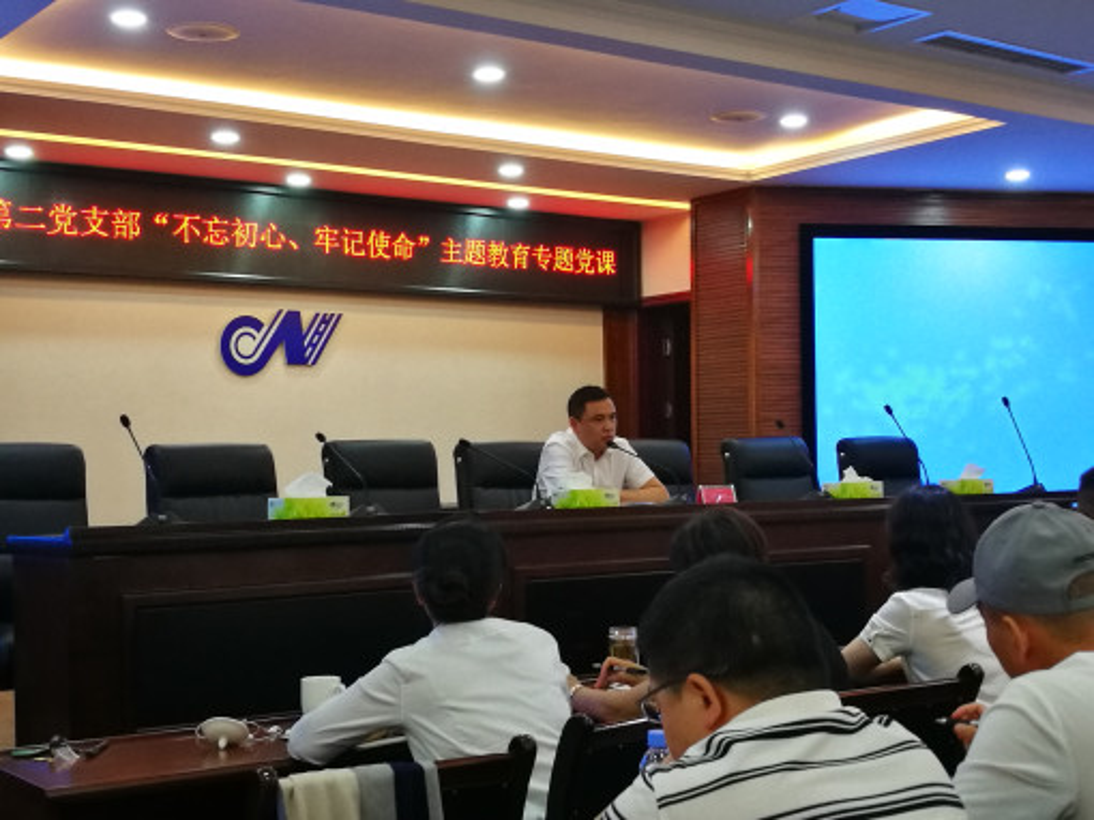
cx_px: 547
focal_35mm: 49
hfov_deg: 38.9
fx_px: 1548
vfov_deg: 29.7
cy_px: 410
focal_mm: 4.5
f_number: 2.2
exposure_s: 1/33.3
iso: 320
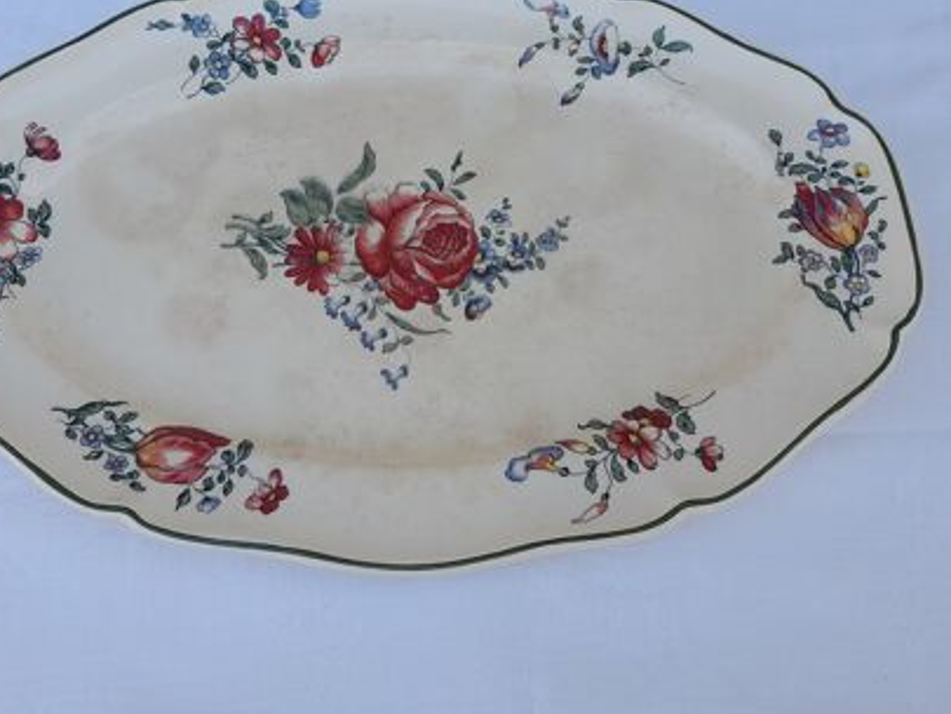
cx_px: 409
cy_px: 216
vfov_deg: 38.1
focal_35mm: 37
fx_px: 1017
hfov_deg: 50.0
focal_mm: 4.6
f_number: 2
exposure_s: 1/132
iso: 20
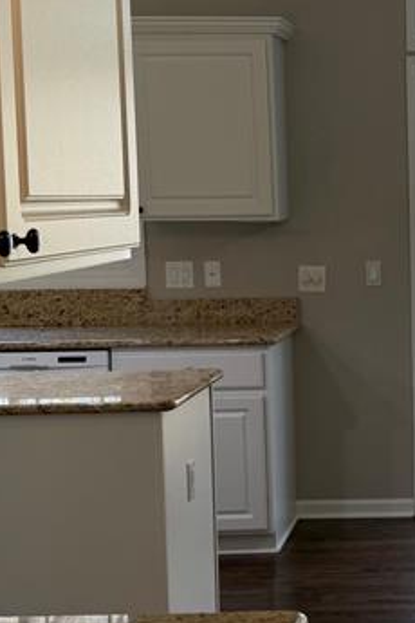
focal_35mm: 74
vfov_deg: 27.3
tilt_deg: -4.8
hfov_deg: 17.5
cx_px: 512
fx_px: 1279
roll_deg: +1.4
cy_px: 329
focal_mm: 6.76
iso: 64
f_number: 1.78
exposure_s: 1/159
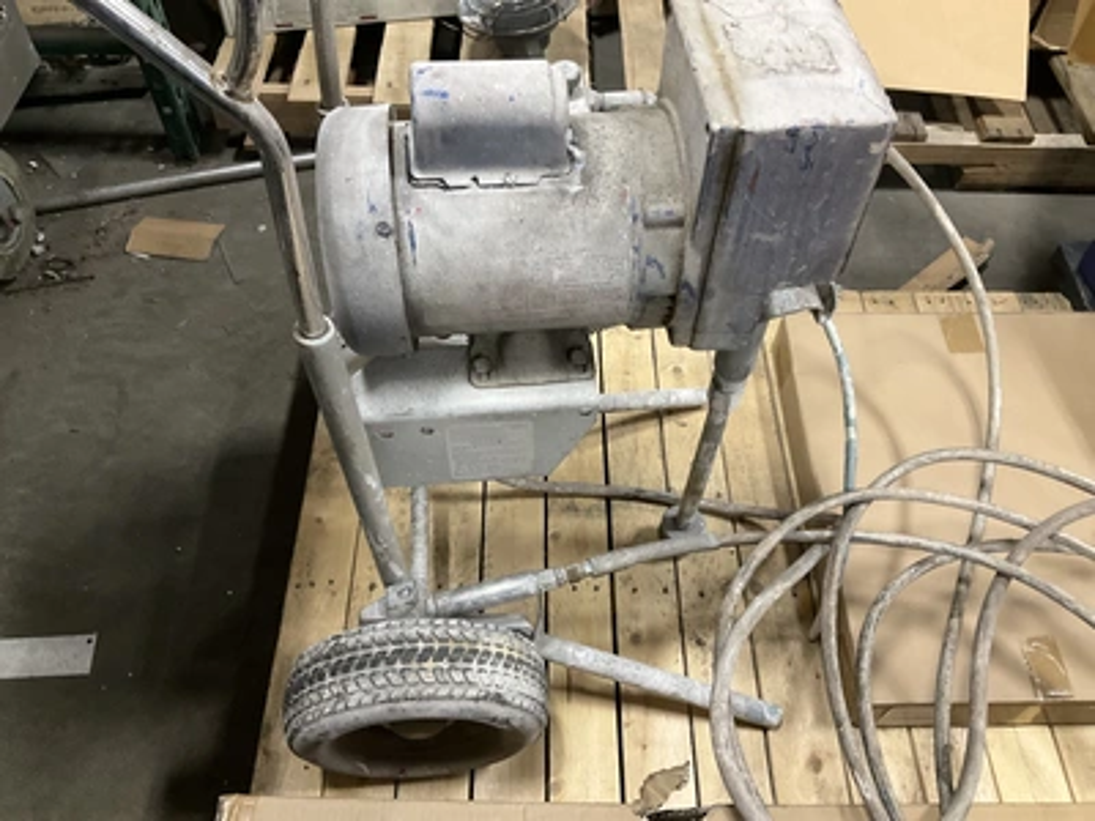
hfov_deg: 61.7
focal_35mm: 29
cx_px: 548
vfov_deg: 48.2
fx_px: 917
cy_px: 410
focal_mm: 3
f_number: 1.8
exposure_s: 1/40
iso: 200
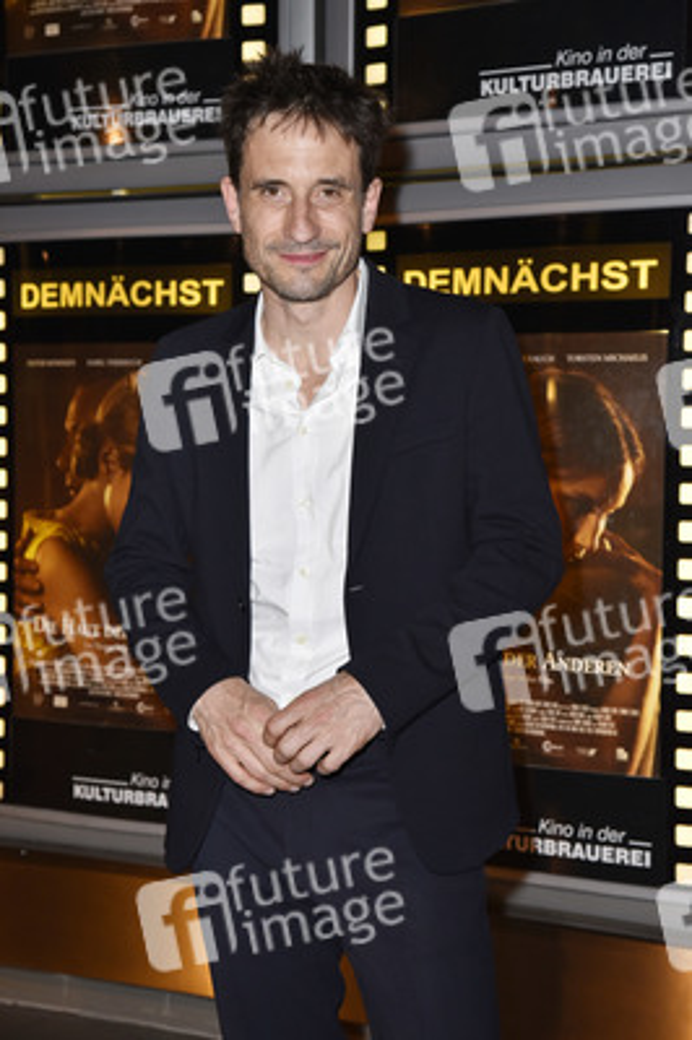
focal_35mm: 70
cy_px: 520
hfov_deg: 19.4
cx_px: 346
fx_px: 2022
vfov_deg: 28.9
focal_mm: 70
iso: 1250
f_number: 6.3
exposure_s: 1/160
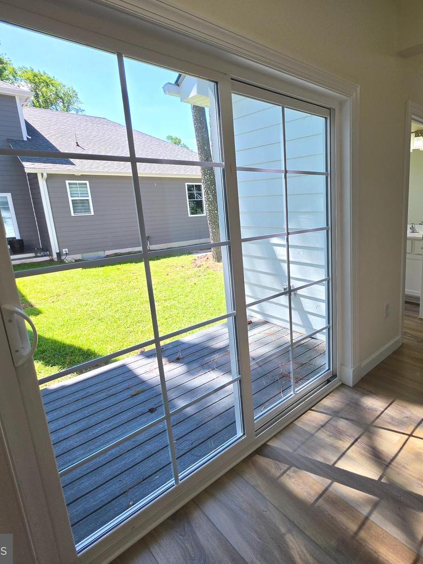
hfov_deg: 67.8
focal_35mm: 18
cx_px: 308
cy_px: 272
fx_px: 293
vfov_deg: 87.7
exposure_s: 1/396
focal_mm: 2.2
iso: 32
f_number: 1.9
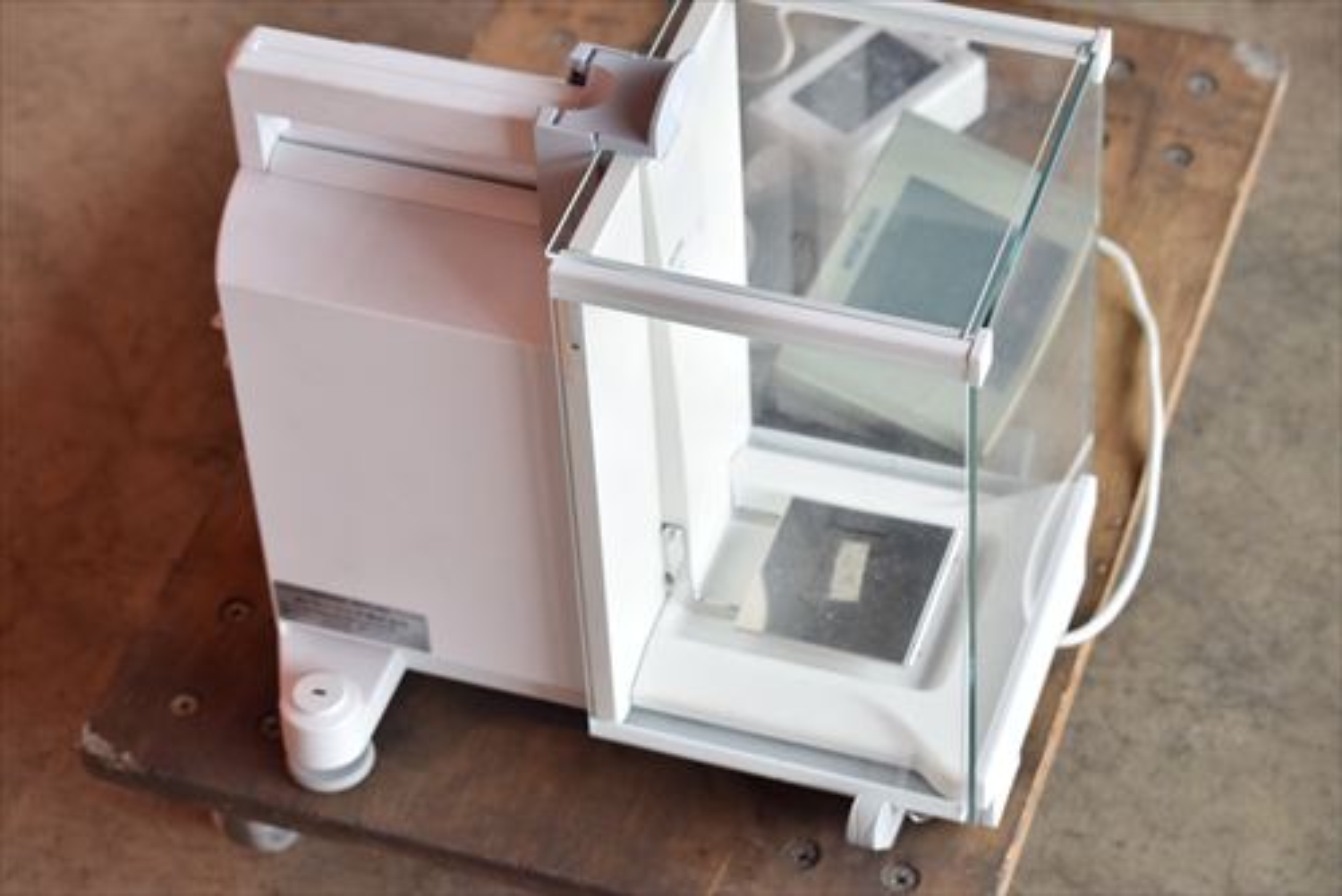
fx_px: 3077
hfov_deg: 24.6
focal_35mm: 82
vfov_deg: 16.6
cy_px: 448
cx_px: 671
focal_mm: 55
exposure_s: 1/200
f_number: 6.3
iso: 1250
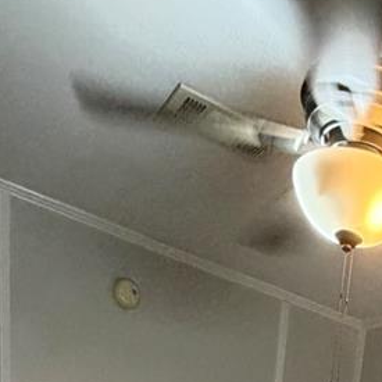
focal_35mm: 54
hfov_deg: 30.8
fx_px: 674
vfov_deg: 18.3
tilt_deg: -15.8
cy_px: 790
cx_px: 311
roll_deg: -7.3
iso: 400
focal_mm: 2.22
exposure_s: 1/60
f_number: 2.2
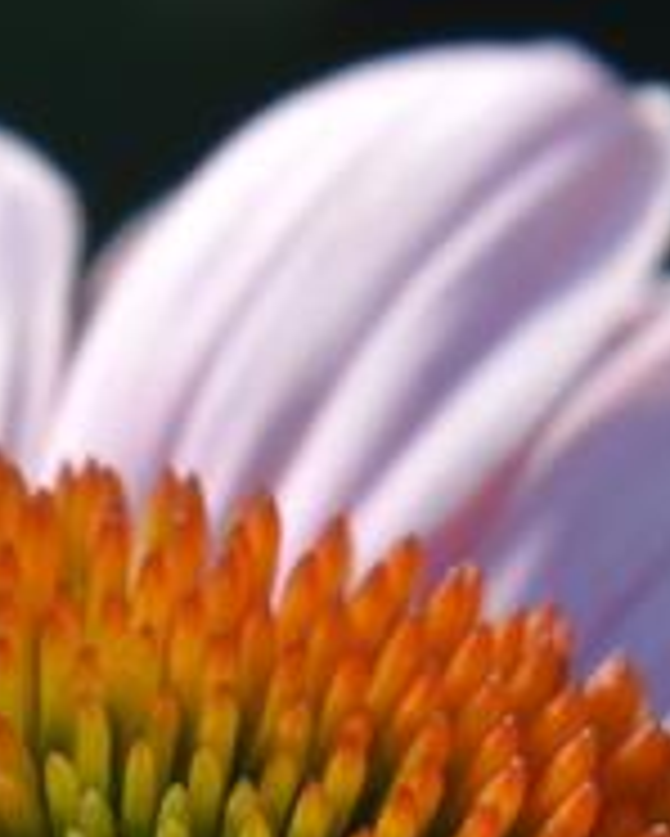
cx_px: 229
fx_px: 25237
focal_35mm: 1019
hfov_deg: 1.5
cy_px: 1433
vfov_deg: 1.9
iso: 320
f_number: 7.1
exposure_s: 1/800
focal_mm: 120
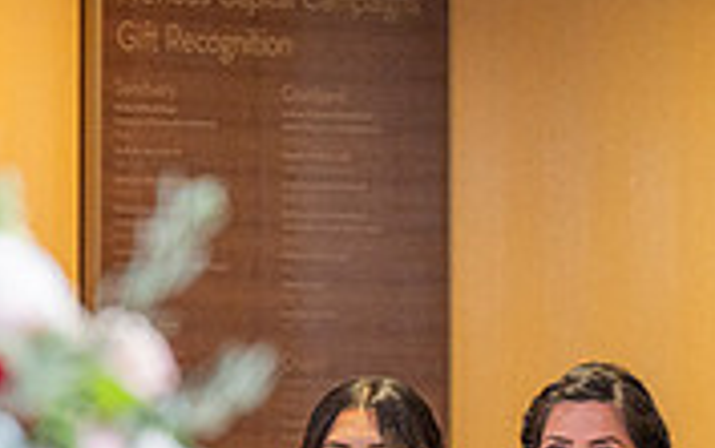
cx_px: 56
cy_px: 738
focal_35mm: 700
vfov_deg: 1.9
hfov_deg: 3.0
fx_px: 13653
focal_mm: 200
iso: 1600
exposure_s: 1/200
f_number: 3.2
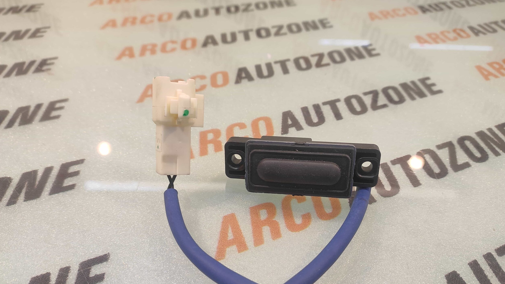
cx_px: 255
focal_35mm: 19
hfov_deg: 89.6
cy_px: 182
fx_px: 254
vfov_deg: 57.4
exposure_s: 1/33
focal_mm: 4.74
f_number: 1.79
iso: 195
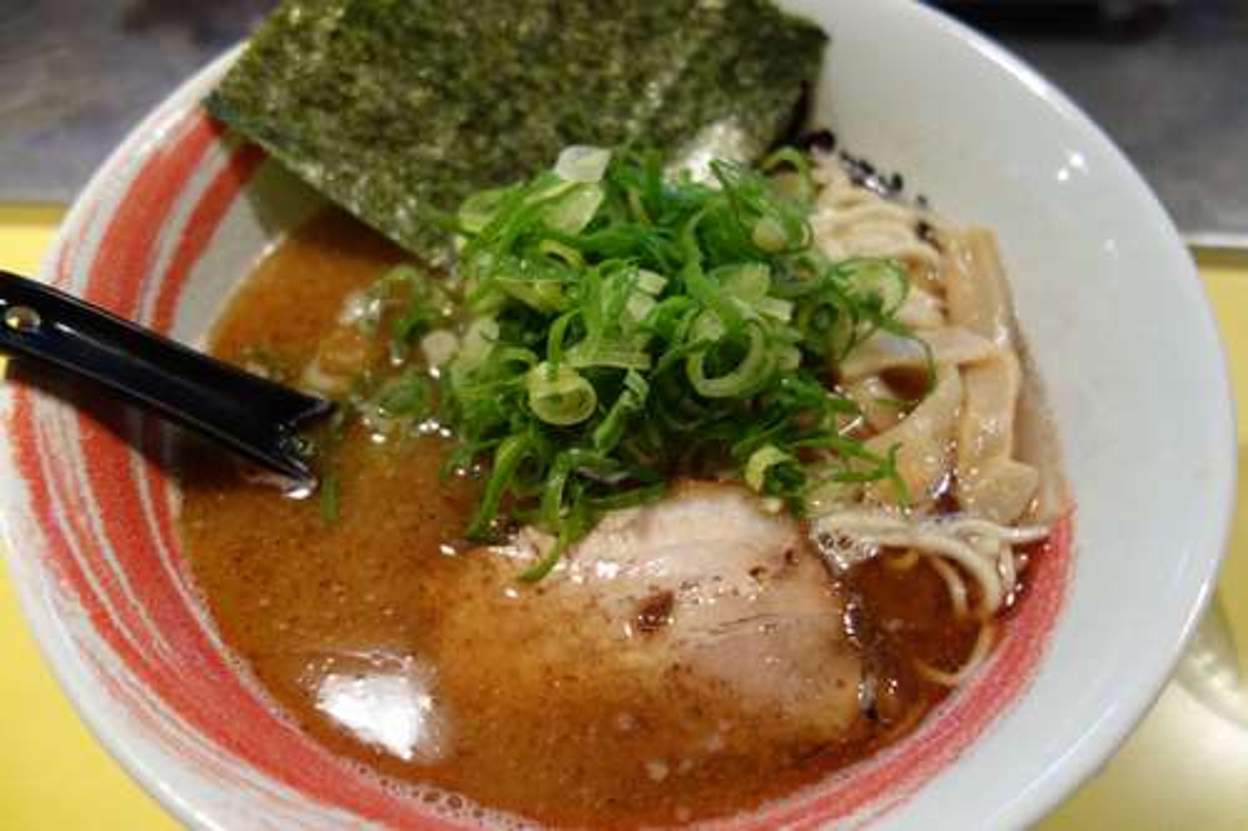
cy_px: 416
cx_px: 624
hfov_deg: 65.5
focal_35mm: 28
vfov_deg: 46.4
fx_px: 970
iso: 160
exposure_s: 1/30
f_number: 1.8
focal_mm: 10.4
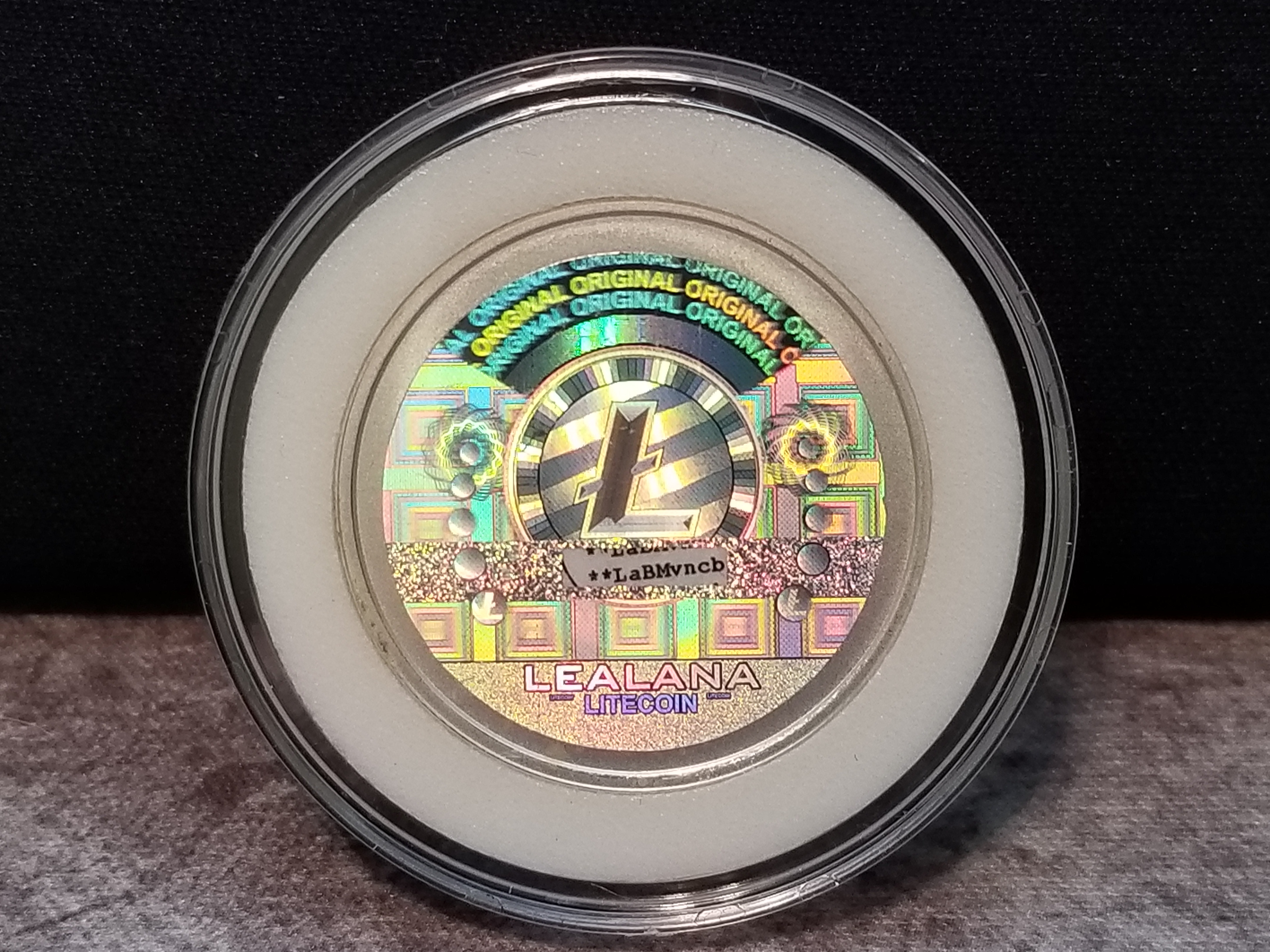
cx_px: 635
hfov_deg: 67.3
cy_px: 476
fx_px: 954
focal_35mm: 26
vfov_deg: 53.1
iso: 125
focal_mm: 4.25
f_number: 1.7
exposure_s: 1/60
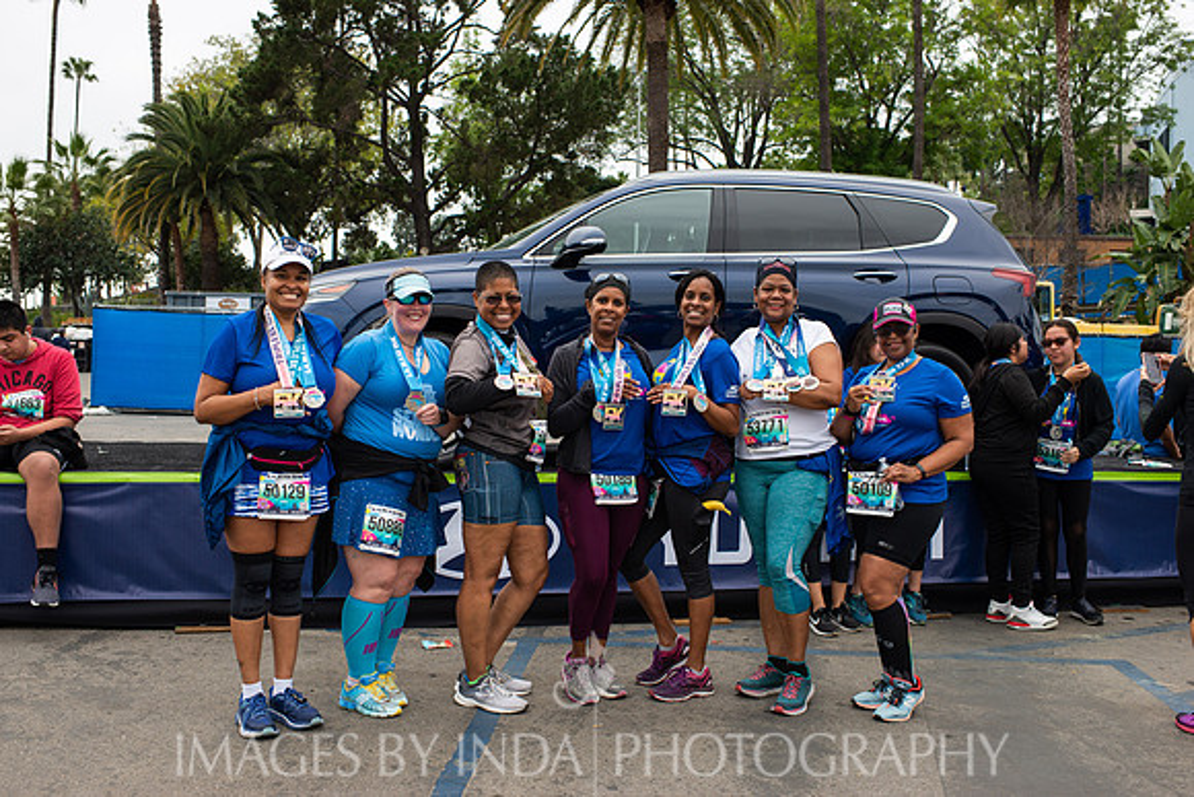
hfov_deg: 54.4
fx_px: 1161
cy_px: 398
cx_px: 597
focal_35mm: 35
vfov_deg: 37.9
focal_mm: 35
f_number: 5.6
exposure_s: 1/160
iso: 200
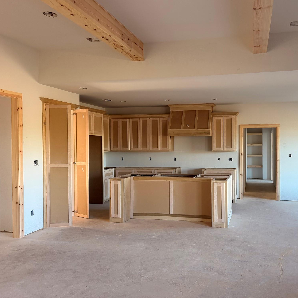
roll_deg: +0.1
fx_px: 282
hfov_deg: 54.5
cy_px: 145
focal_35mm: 29
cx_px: 198
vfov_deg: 55.6
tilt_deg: -0.7
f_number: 1.78
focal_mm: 6.76
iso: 200
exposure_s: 1/121
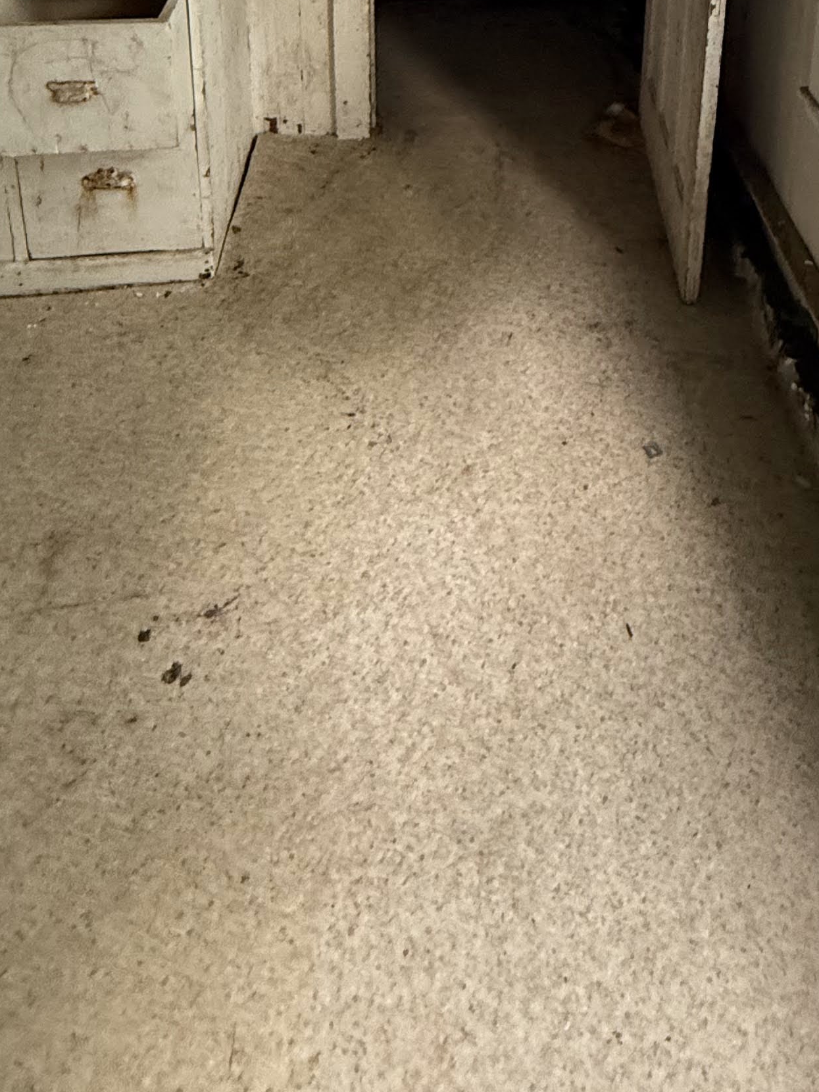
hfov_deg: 40.0
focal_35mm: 34
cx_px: 660
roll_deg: -6.5
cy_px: -93
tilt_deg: -14.3
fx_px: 1073
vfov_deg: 42.9
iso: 400
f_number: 2.2
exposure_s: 1/60
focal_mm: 2.22
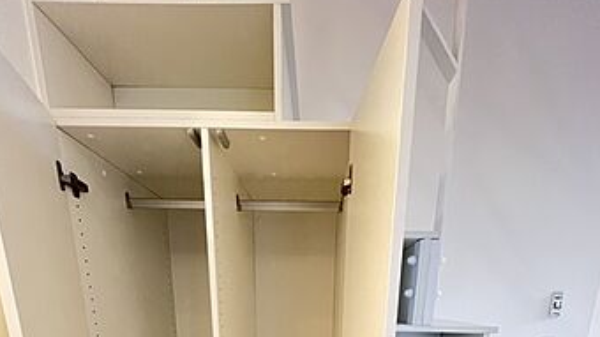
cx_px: 311
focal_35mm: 20
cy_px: 399
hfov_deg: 86.6
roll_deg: -1.3
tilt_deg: -16.3
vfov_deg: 40.4
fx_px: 318
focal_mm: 1.57
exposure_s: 1/50
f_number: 1.8
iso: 500
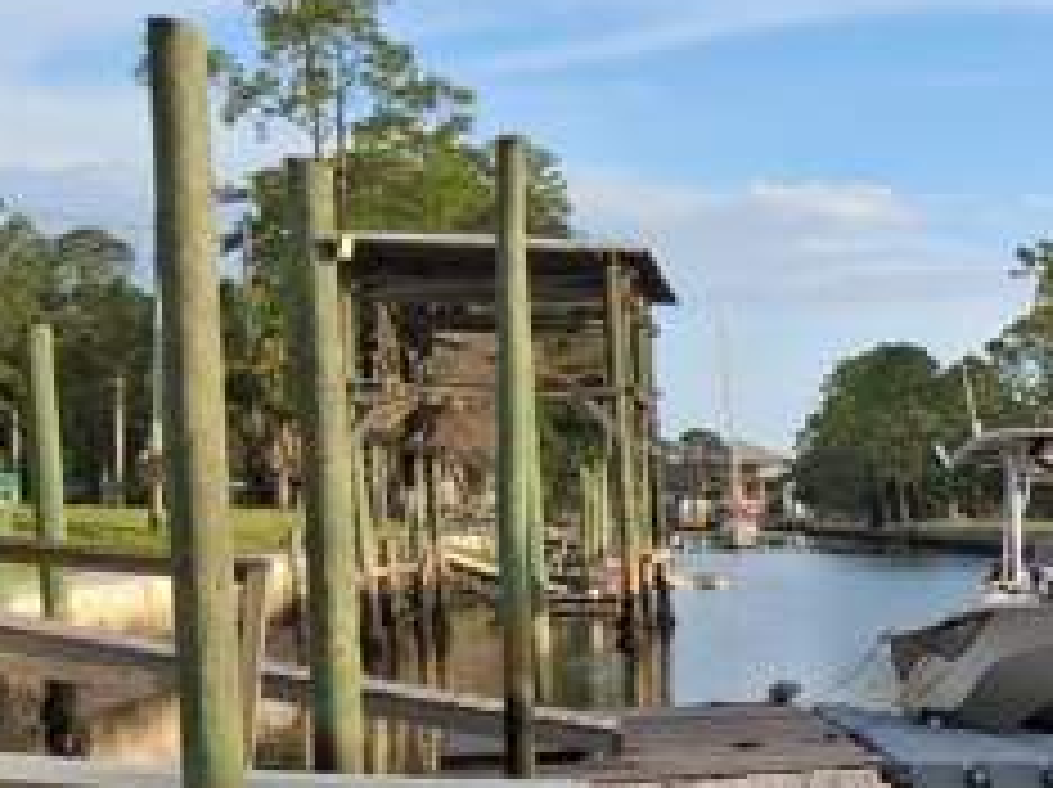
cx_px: 1791
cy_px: 860
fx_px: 2705
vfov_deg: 16.1
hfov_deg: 18.3
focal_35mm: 89
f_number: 1.8
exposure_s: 1/425
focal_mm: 3.98
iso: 25
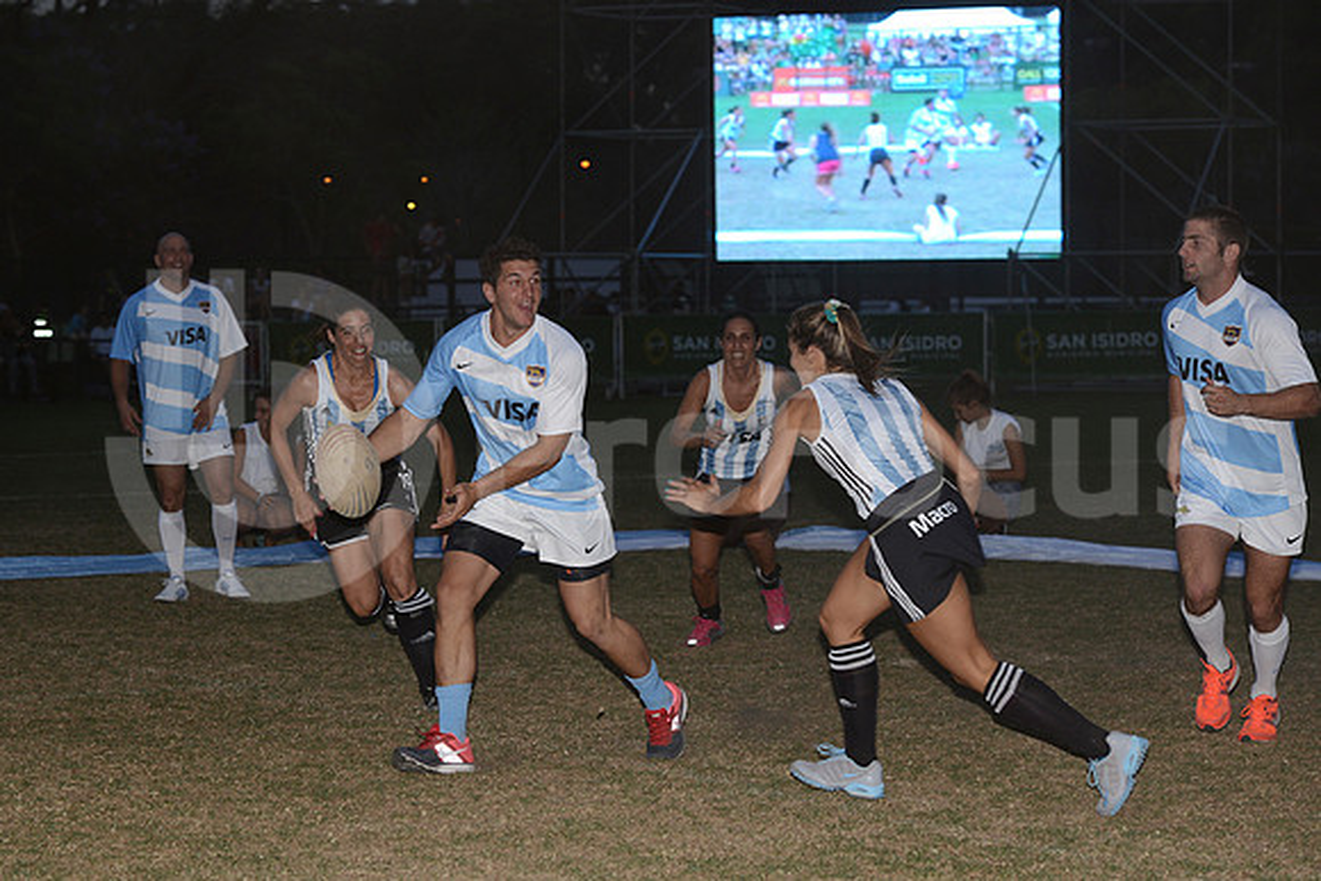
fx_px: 3487
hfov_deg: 21.5
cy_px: 440
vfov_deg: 14.4
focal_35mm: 95
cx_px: 660
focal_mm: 95
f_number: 5.6
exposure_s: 1/160
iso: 400
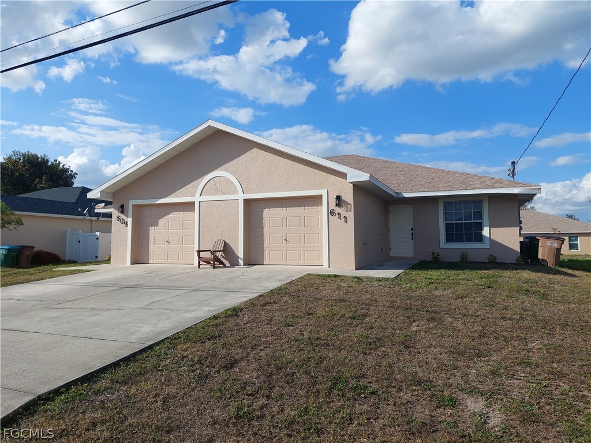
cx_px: 296
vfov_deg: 56.8
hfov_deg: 71.6
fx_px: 410
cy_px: 222
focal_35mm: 24
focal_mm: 5.23
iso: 40
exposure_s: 1/1992
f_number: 1.8
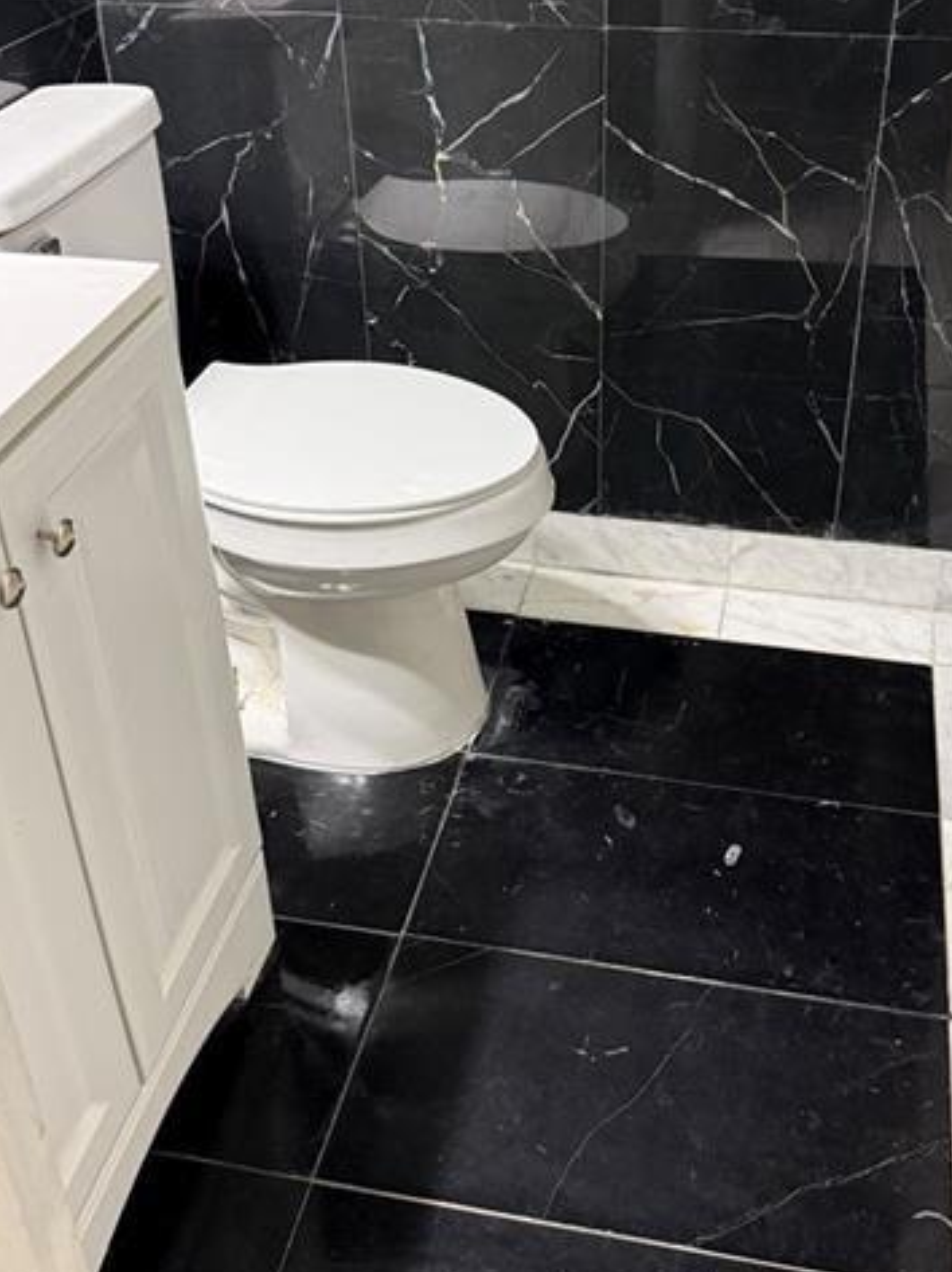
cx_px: 546
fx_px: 1432
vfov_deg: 47.4
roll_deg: +1.4
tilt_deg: -32.3
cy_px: 473
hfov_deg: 36.7
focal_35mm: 39
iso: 500
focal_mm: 6.76
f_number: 1.78
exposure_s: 1/60
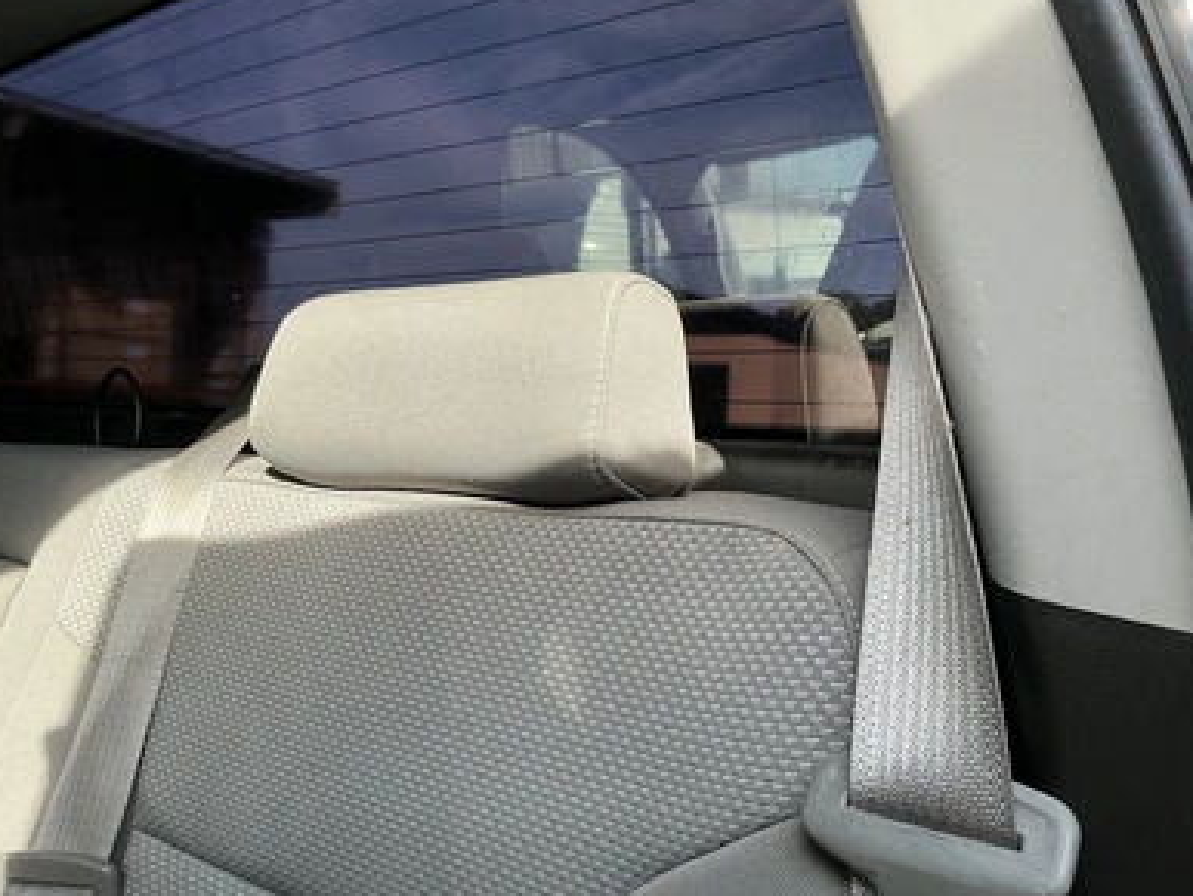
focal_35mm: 29
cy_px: 448
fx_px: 1000
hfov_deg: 61.6
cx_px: 596
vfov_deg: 48.3
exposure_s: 1/132
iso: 16
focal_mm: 3
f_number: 1.8
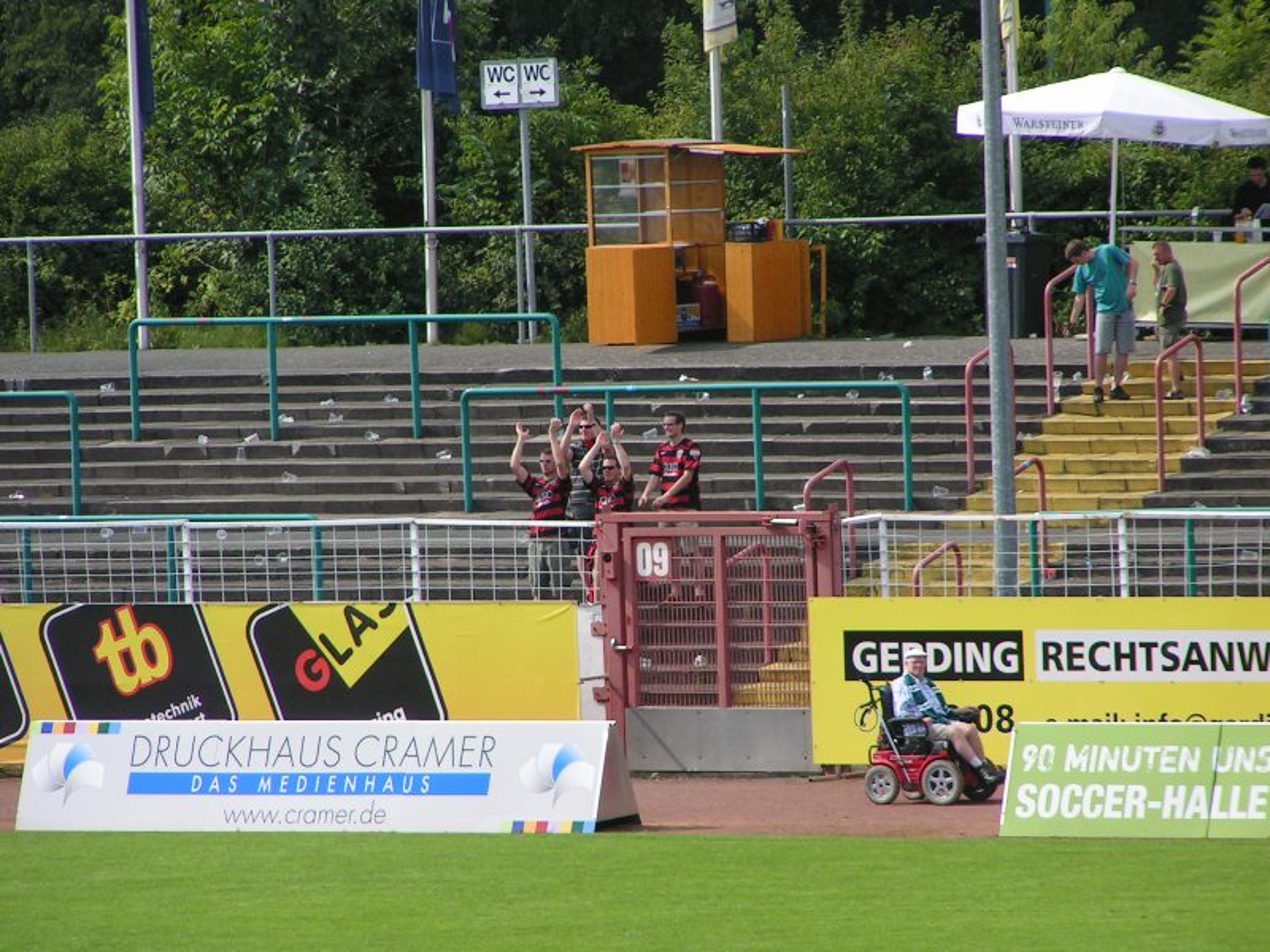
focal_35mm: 380
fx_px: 13942
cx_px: 635
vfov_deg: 3.9
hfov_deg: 5.2
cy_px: 476
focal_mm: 58
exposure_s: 1/640
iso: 50
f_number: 4.5
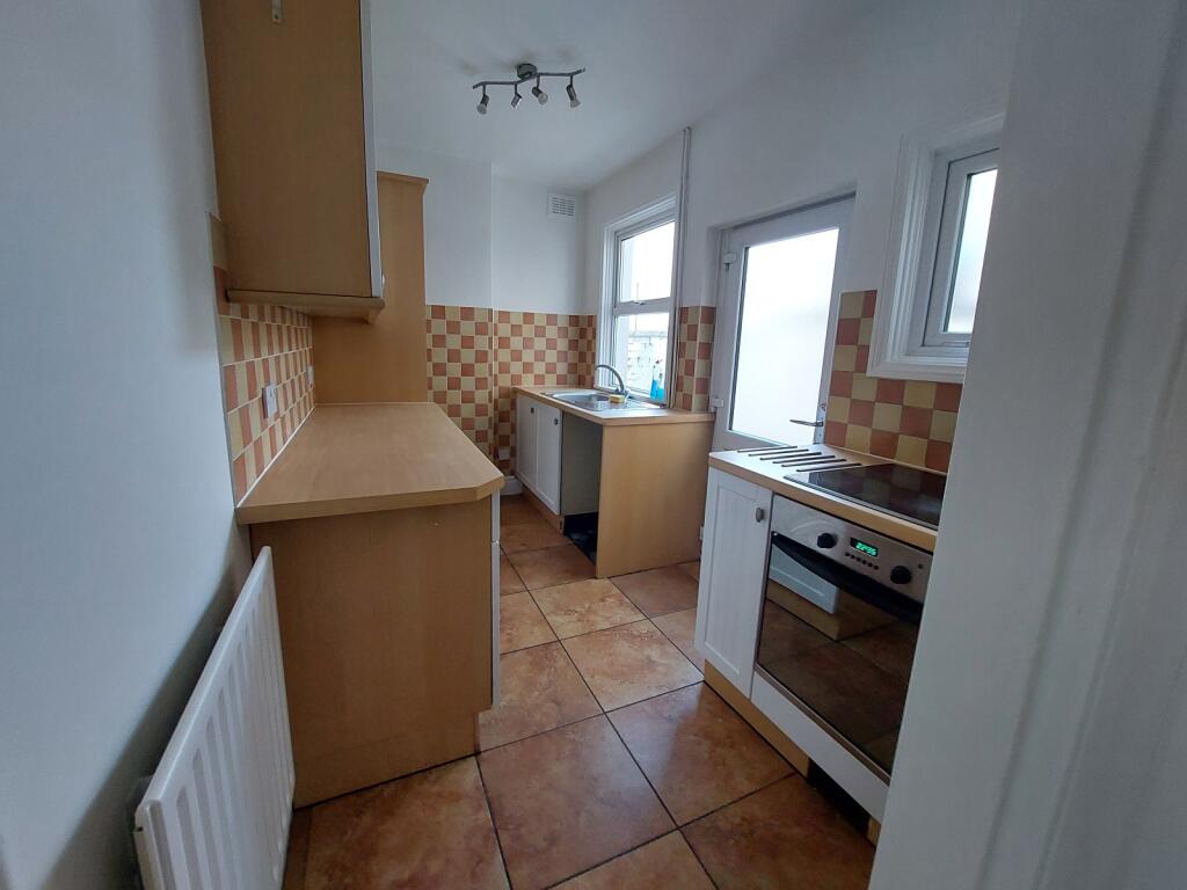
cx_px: 594
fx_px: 446
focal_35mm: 13
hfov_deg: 106.2
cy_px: 445
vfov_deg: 89.9
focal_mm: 1.74
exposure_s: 1/50
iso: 200
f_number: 2.2
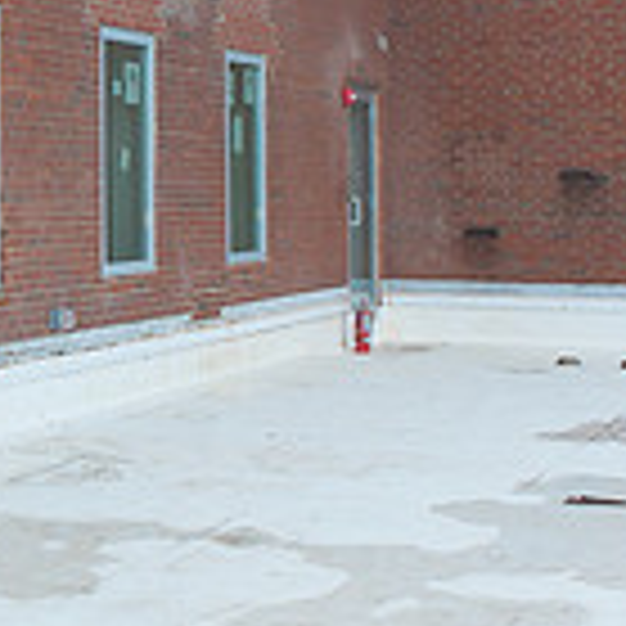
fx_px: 1739
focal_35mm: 85
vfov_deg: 20.3
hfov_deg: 18.9
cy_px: 171
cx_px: -198
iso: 400
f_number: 14
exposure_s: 1/200
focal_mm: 24
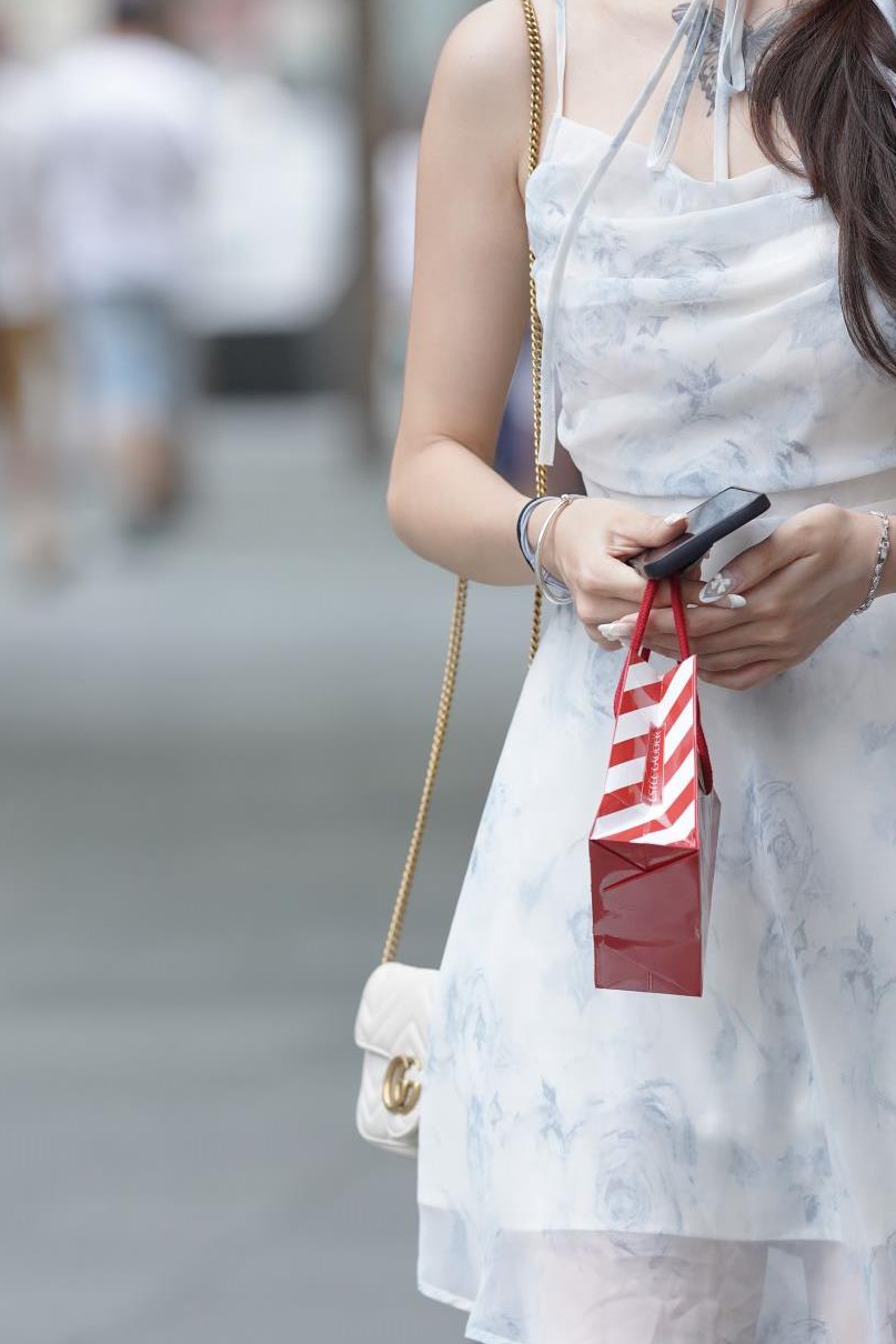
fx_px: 11868
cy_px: 503
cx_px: 785
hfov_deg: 4.3
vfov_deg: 6.5
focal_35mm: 318
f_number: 2.8
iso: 500
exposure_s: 1/800
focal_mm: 135
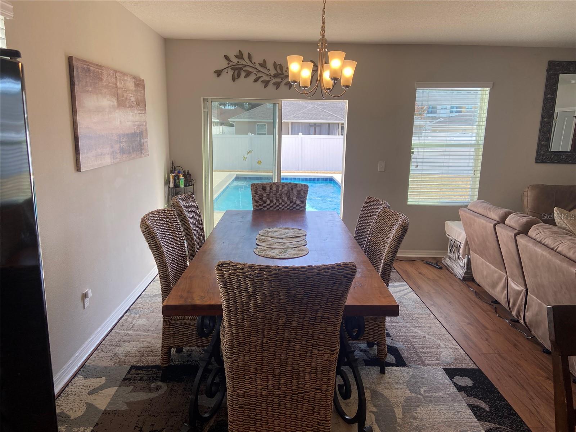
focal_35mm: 26
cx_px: 288
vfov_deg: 53.1
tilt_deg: -9.0
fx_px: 433
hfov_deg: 67.3
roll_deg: -2.5
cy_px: 216
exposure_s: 1/195
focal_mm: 4.25
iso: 32
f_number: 1.8
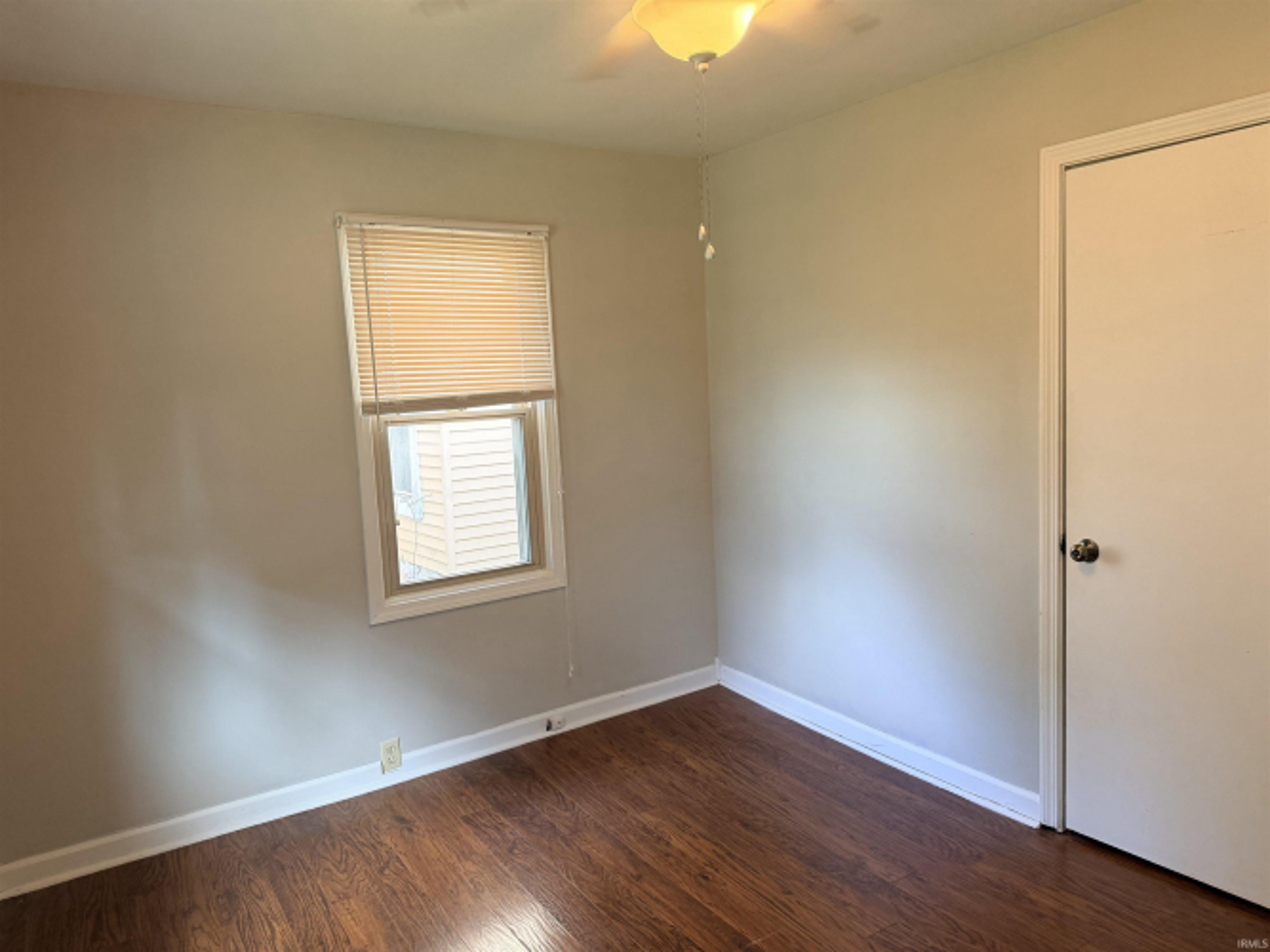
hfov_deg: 71.6
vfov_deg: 56.8
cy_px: 476
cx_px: 635
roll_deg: +3.4
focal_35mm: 24
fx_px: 880
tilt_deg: -6.4
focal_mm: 6.76
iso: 250
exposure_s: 1/60
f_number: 1.78
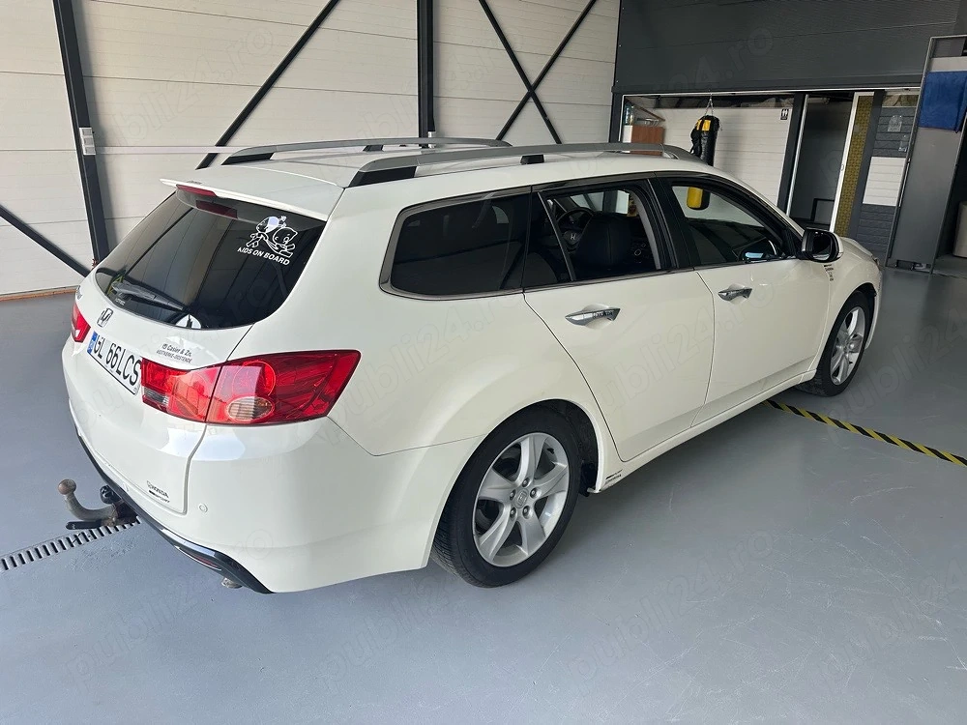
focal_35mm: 24
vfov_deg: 56.8
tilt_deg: -18.6
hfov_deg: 71.6
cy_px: 362
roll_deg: -1.5
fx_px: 670
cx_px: 484
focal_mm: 6.86
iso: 64
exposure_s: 1/121
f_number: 1.78
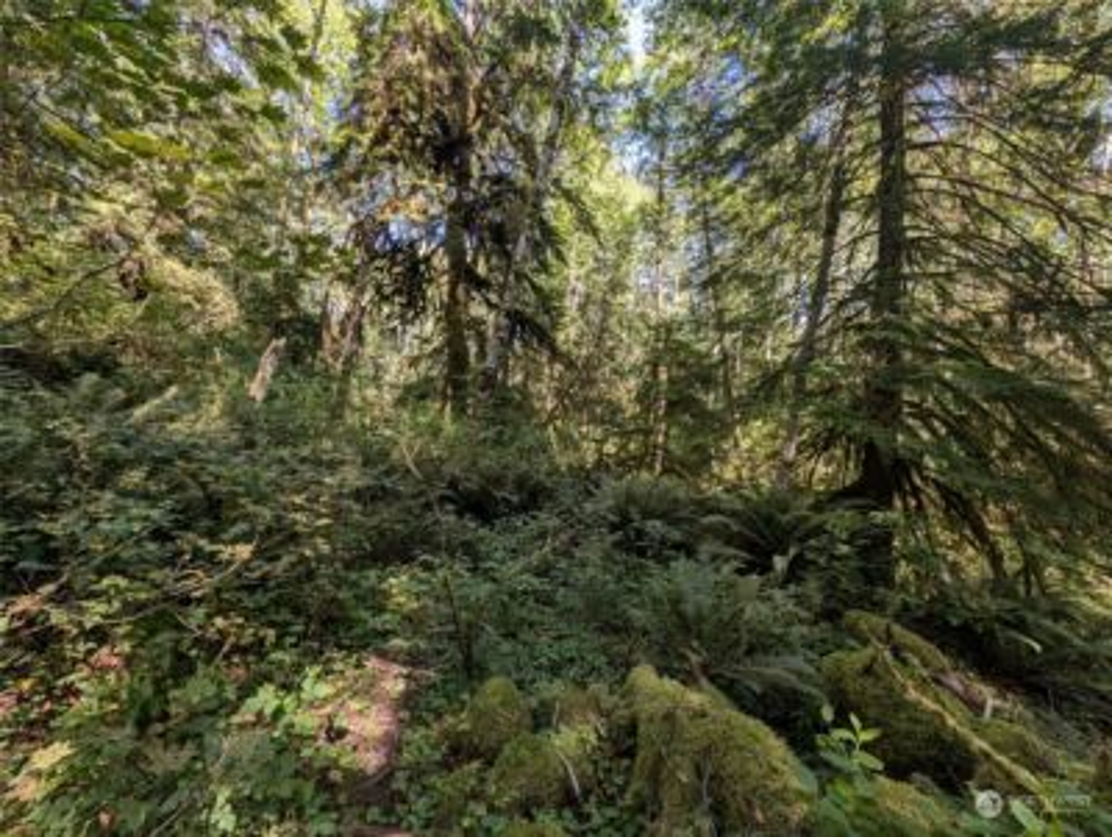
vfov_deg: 94.6
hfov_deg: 110.5
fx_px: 386
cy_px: 418
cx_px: 556
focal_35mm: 12
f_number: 1.95
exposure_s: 1/169
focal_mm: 2.23
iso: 82
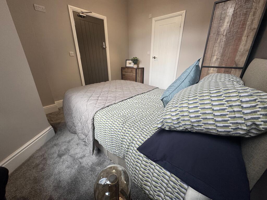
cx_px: 134
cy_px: 100
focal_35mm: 14
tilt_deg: -21.7
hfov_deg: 102.1
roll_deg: +0.5
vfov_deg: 85.7
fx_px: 108
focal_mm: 2.22
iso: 160
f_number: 2.2
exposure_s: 1/100
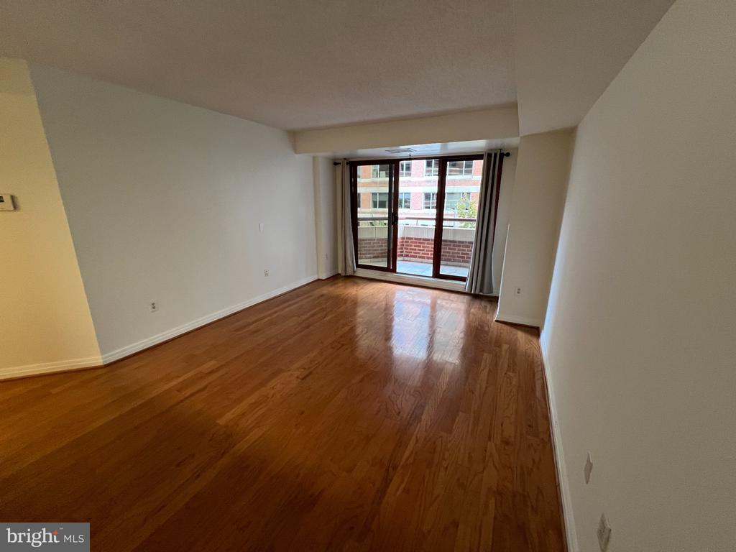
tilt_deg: -15.1
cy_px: 276
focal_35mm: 13
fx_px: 276
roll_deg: +0.0
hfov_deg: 106.2
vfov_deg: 89.9
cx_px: 368
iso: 250
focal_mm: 1.57
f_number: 1.8
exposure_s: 1/60
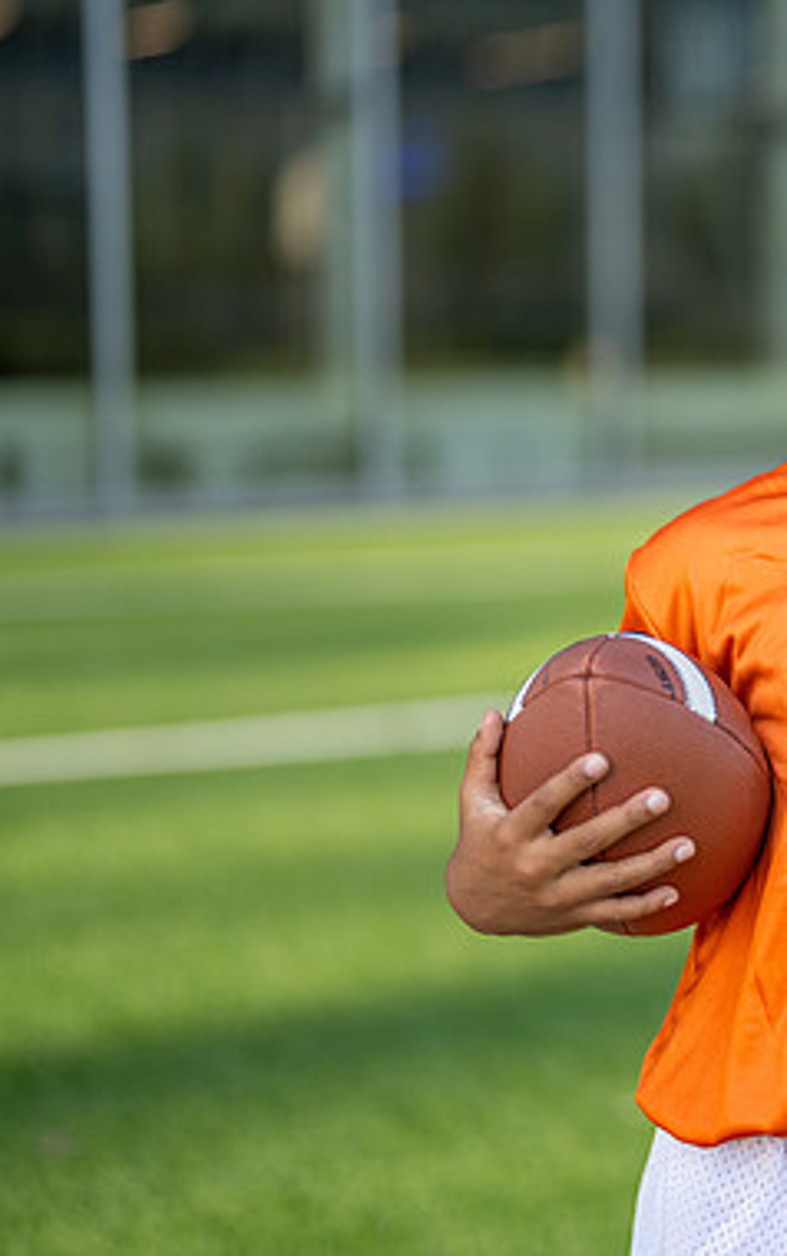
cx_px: 995
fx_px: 3050
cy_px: 532
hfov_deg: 14.2
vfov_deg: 23.3
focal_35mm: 89
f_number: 1.2
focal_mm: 50
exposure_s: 1/1600
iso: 100
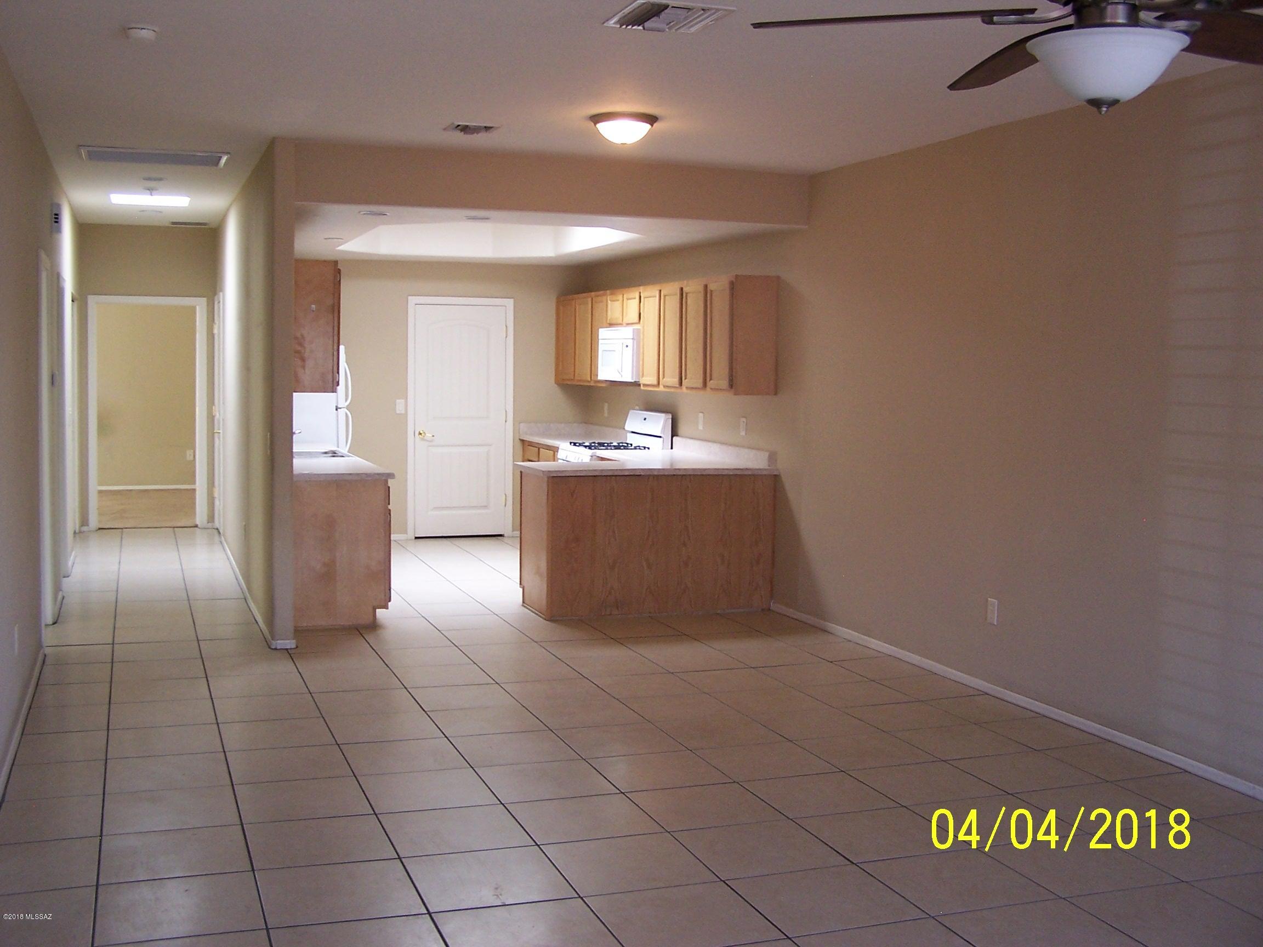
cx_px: 632
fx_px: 1386
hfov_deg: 49.0
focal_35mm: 38
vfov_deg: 37.7
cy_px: 474
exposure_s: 1/30
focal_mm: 6.3
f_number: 2.8
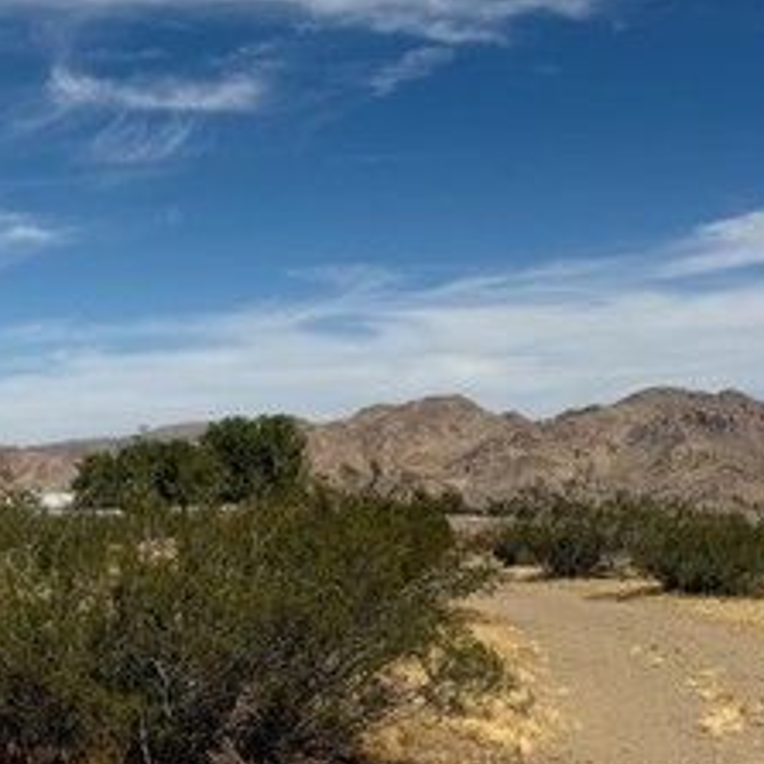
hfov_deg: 26.9
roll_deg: -0.3
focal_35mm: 61
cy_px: 322
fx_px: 1523
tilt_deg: +4.9
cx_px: 41
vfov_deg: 28.1
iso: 80
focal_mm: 6.76
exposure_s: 1/9091
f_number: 1.78
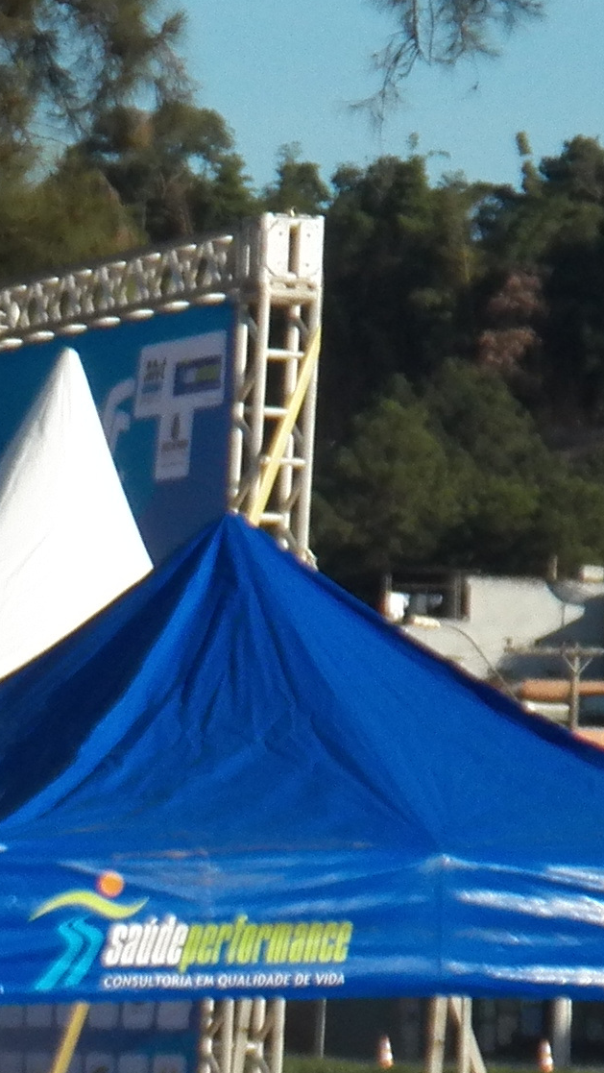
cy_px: 1030
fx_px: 8876
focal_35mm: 312
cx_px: -810
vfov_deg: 6.9
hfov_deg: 3.8
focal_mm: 14.4
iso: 125
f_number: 3.6
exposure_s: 1/1250
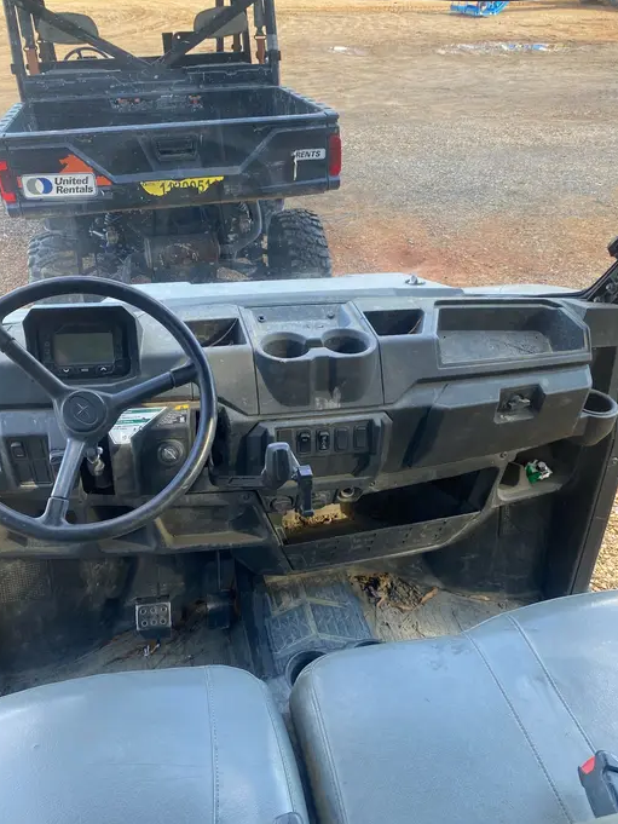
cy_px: 401
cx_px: 300
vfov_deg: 63.4
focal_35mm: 28
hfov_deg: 49.8
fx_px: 666
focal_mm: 4.25
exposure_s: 1/121
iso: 40
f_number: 1.8
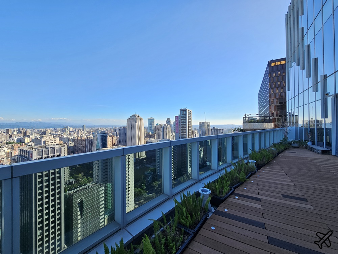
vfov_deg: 89.9
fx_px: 127
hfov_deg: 106.2
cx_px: 169
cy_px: 127
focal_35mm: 13
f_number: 2.2
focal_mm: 2.2
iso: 50
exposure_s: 1/873
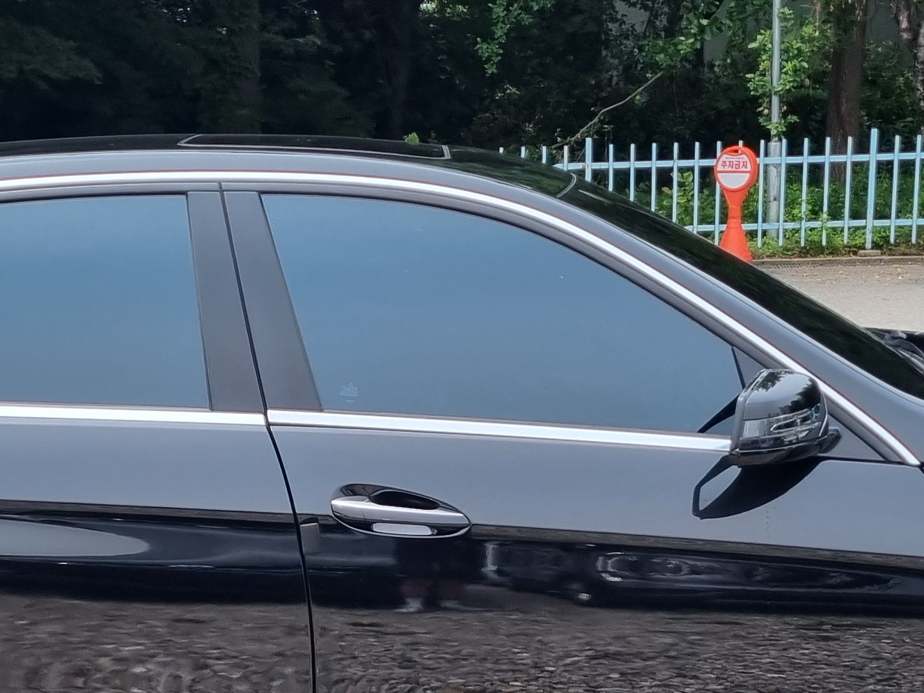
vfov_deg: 17.9
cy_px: 798
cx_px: 359
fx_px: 2109
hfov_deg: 24.7
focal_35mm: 79
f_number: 1.8
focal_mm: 5.4
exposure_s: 1/1800
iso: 50
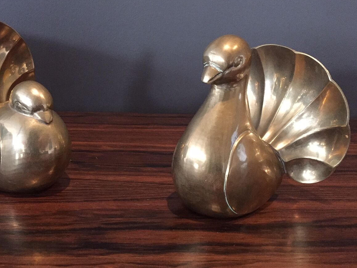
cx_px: 133
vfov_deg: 35.1
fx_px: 423
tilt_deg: -16.4
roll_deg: -2.9
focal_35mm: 41
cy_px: 132
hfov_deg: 45.4
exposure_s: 1/17
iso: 400
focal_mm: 4.15
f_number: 2.2
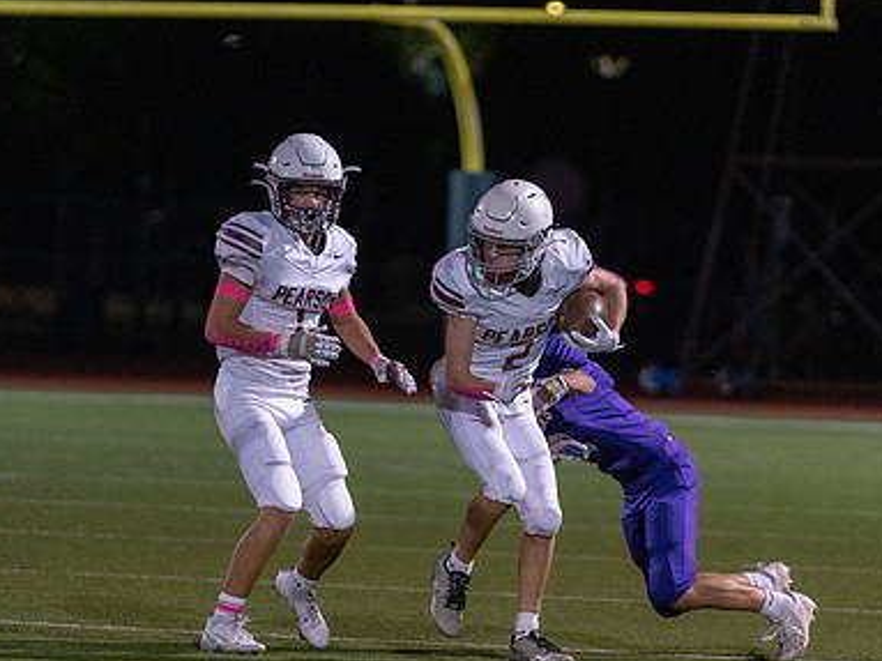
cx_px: 429
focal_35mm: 399
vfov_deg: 3.7
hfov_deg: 5.0
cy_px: 420
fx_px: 10163
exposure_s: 1/1250
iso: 5000
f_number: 2.8
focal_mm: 200
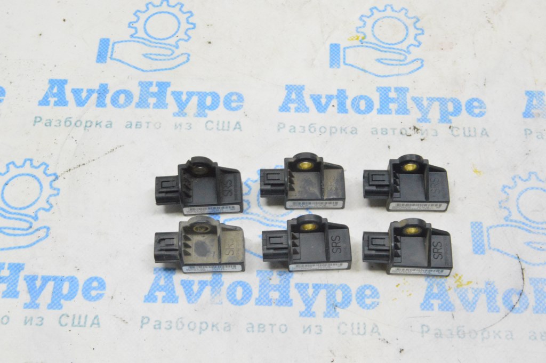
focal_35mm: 51
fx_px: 773
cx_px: 273
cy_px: 182
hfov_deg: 38.9
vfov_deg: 26.4
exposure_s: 1/15
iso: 6400
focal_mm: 34
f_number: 20
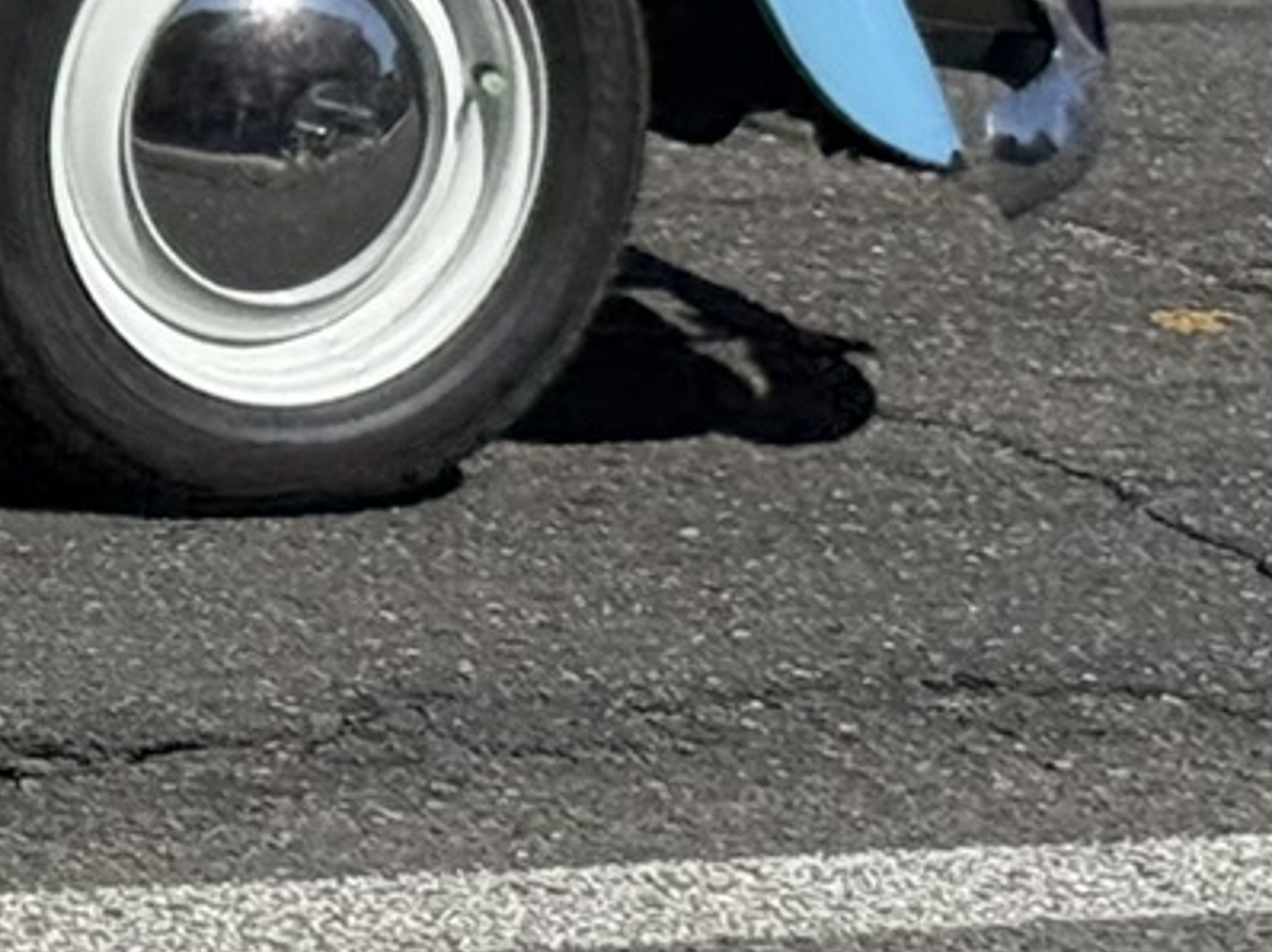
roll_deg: -2.0
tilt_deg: -6.7
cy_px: -604
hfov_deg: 7.4
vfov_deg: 5.9
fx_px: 9071
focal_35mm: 247
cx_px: -1921
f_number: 1.78
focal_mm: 6.76
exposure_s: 1/7143
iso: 64
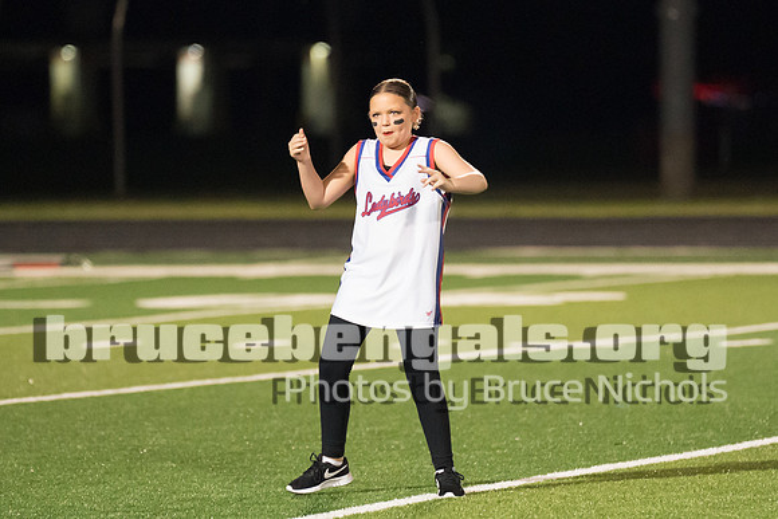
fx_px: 7820
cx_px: 413
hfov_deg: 5.7
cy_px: 203
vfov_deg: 3.8
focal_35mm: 362
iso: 10000
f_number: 2.8
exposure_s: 1/1000
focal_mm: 200
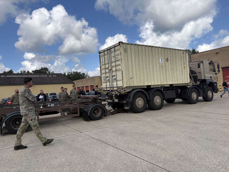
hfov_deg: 67.3
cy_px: 86
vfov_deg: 53.1
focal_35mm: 26
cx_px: 114
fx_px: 172
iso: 50
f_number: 1.6
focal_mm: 5.96
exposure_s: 1/4065
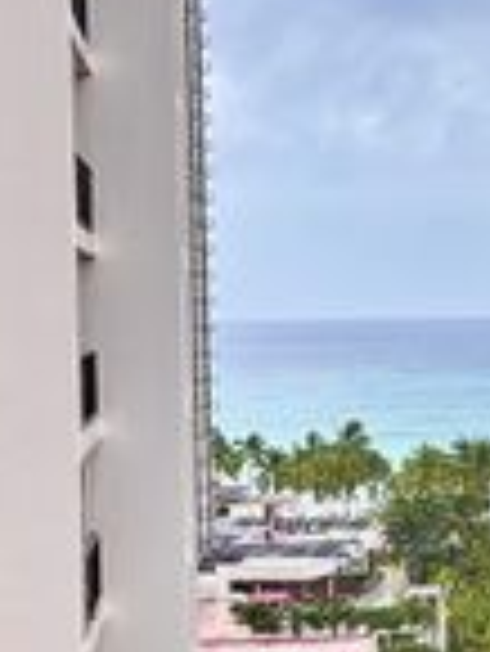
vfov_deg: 14.0
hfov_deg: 10.0
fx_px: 2657
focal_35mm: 141
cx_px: 868
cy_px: 346
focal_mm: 5.96
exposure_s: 1/2571
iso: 50
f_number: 1.6
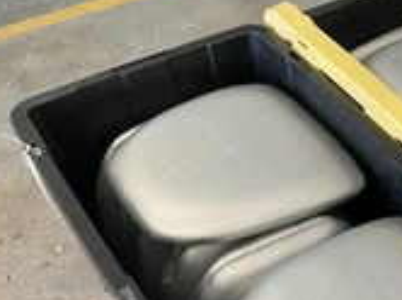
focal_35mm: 70
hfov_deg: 25.6
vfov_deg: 20.5
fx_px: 812
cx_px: 453
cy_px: 271
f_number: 1.8
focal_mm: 3
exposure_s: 1/60
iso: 64
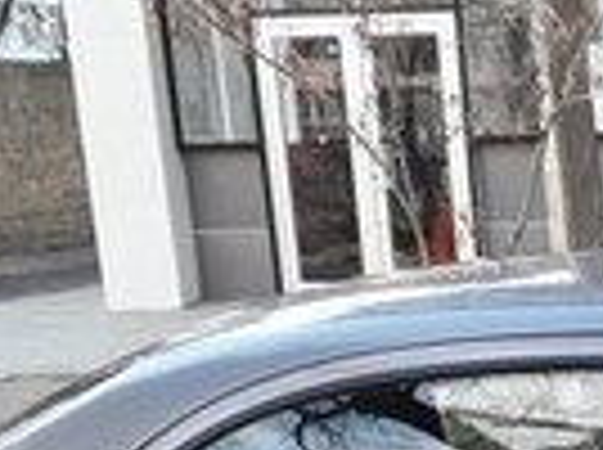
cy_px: 1073
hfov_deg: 13.9
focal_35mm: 133
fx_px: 2313
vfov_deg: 9.8
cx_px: 932
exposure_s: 1/100
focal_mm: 3.6
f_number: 1.9
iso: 50
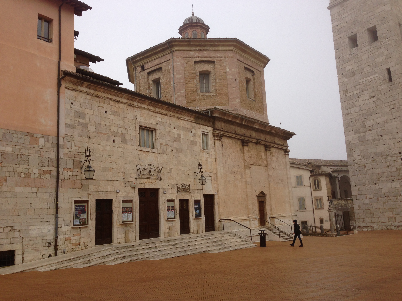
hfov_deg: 55.4
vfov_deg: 42.9
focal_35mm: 33
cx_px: 201
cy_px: 150
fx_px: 383
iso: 50
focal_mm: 4.13
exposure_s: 1/1130
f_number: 2.4
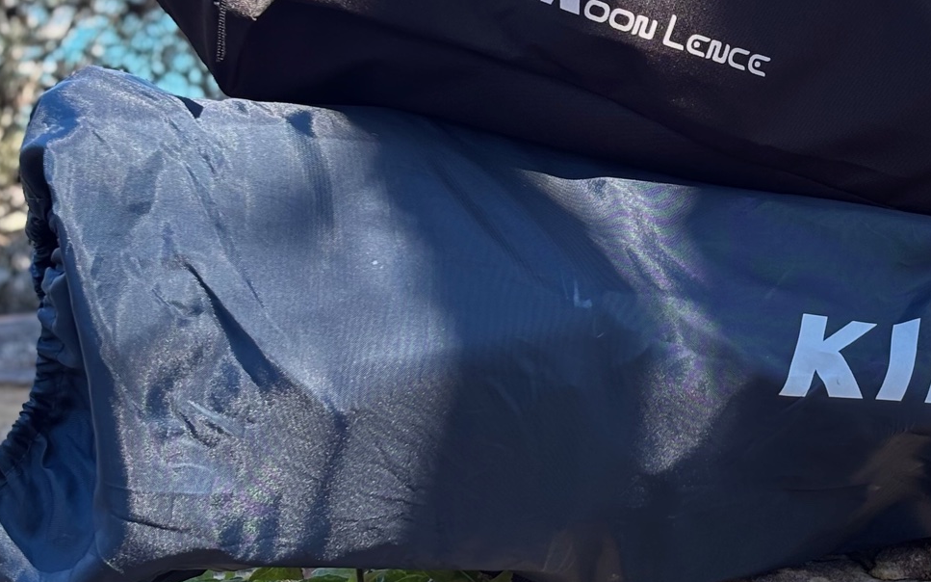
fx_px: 2892
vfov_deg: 11.5
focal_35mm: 114
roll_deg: +3.6
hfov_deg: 18.0
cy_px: 213
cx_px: 852
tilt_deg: -9.5
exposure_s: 1/227
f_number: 1.6
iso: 32
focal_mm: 5.96
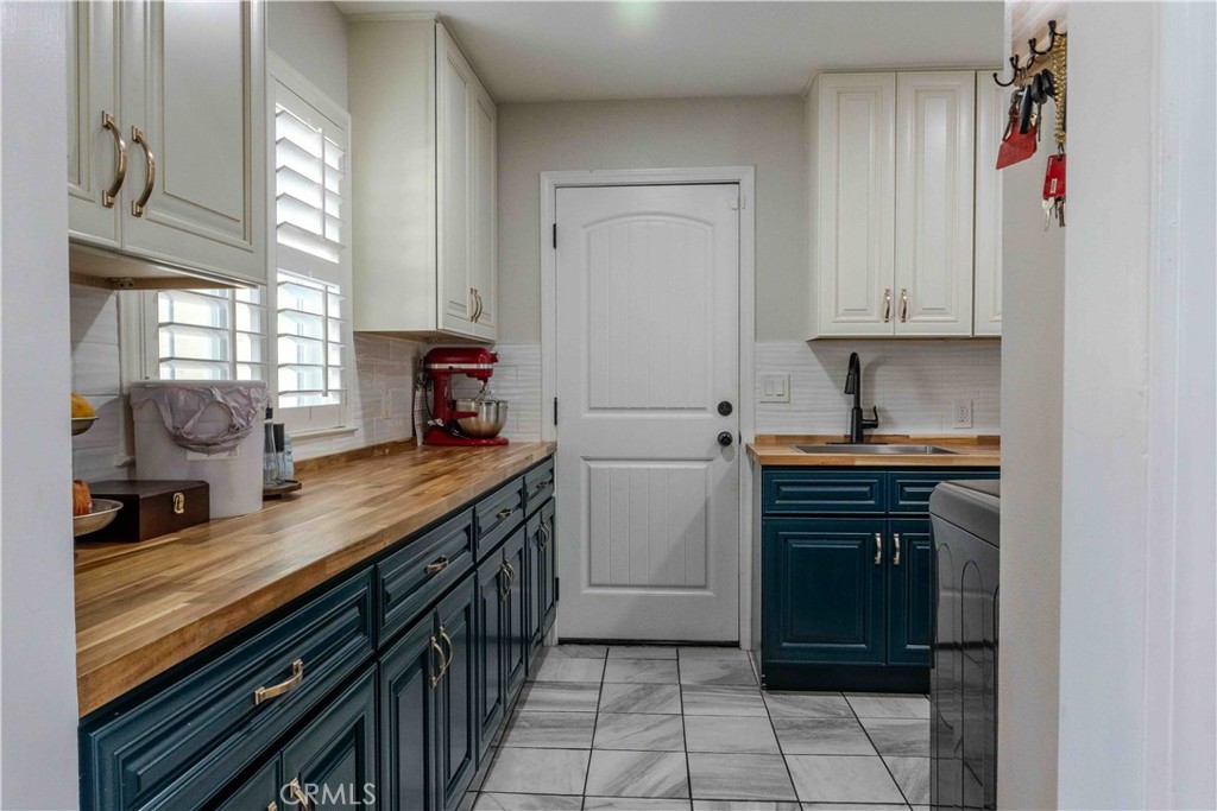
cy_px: 406
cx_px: 608
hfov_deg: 67.4
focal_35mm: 27
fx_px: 913
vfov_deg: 47.9
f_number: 9
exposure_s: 1/160
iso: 100
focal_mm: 18
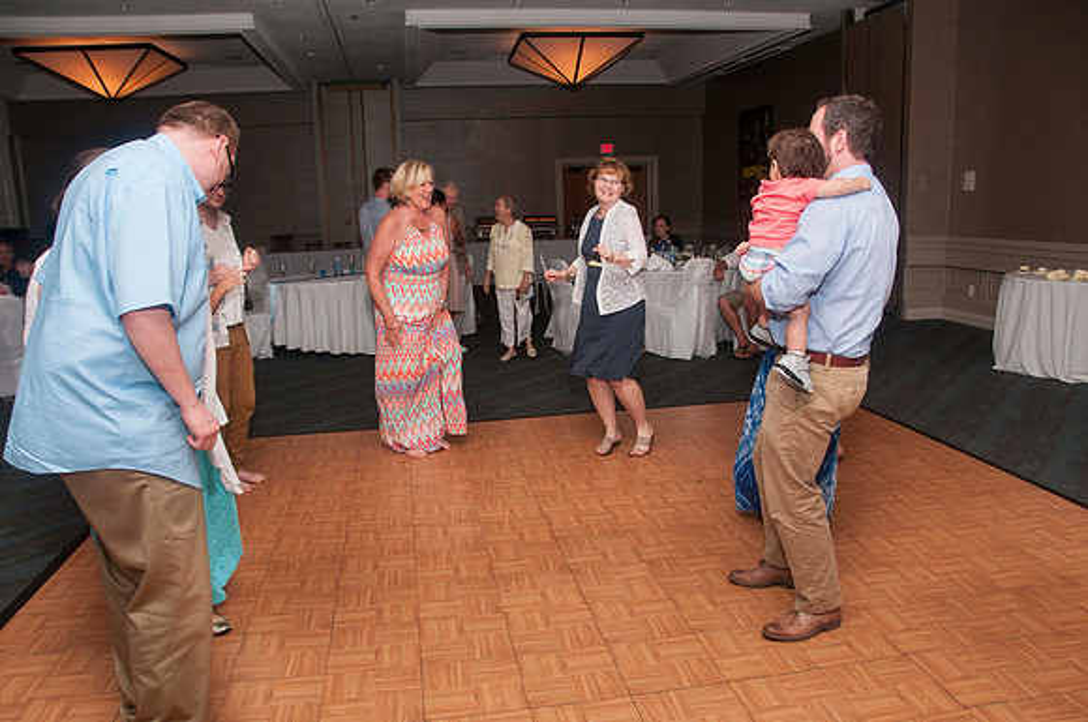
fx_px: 815
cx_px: 544
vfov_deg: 47.8
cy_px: 361
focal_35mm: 27
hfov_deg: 67.5
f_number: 5.6
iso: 400
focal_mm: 18
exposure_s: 1/60
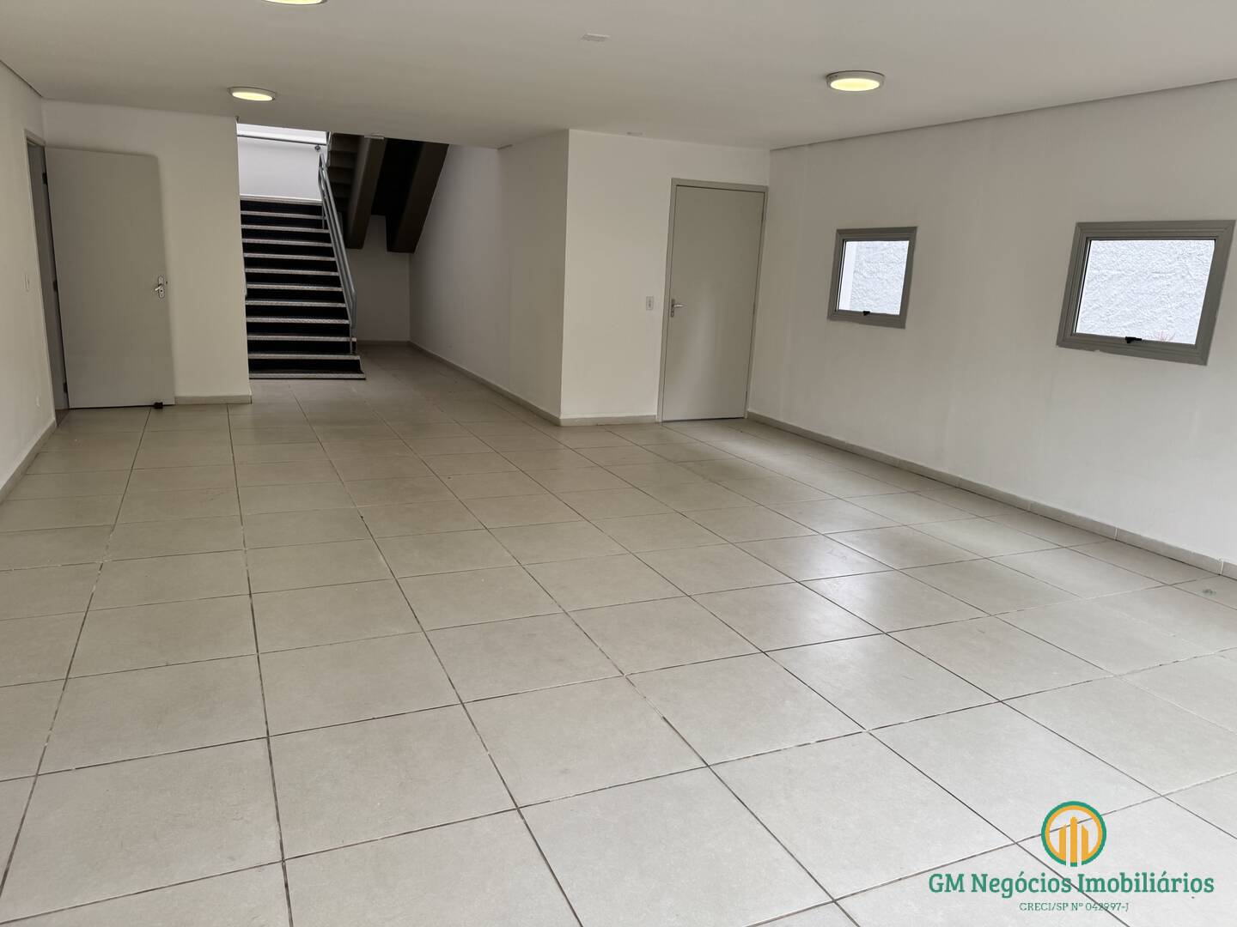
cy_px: 464
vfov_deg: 56.8
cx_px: 618
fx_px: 858
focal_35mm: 24
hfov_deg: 71.6
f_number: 1.78
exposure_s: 1/136
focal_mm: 6.76
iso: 50
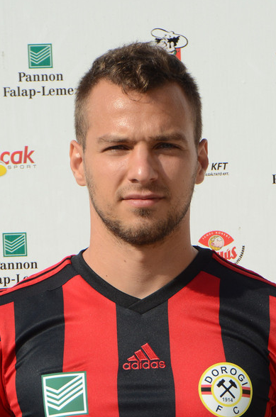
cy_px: 285
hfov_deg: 5.6
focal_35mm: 242
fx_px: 2798
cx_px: 144
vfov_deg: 8.5
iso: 400
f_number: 9
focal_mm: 110
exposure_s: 1/1250
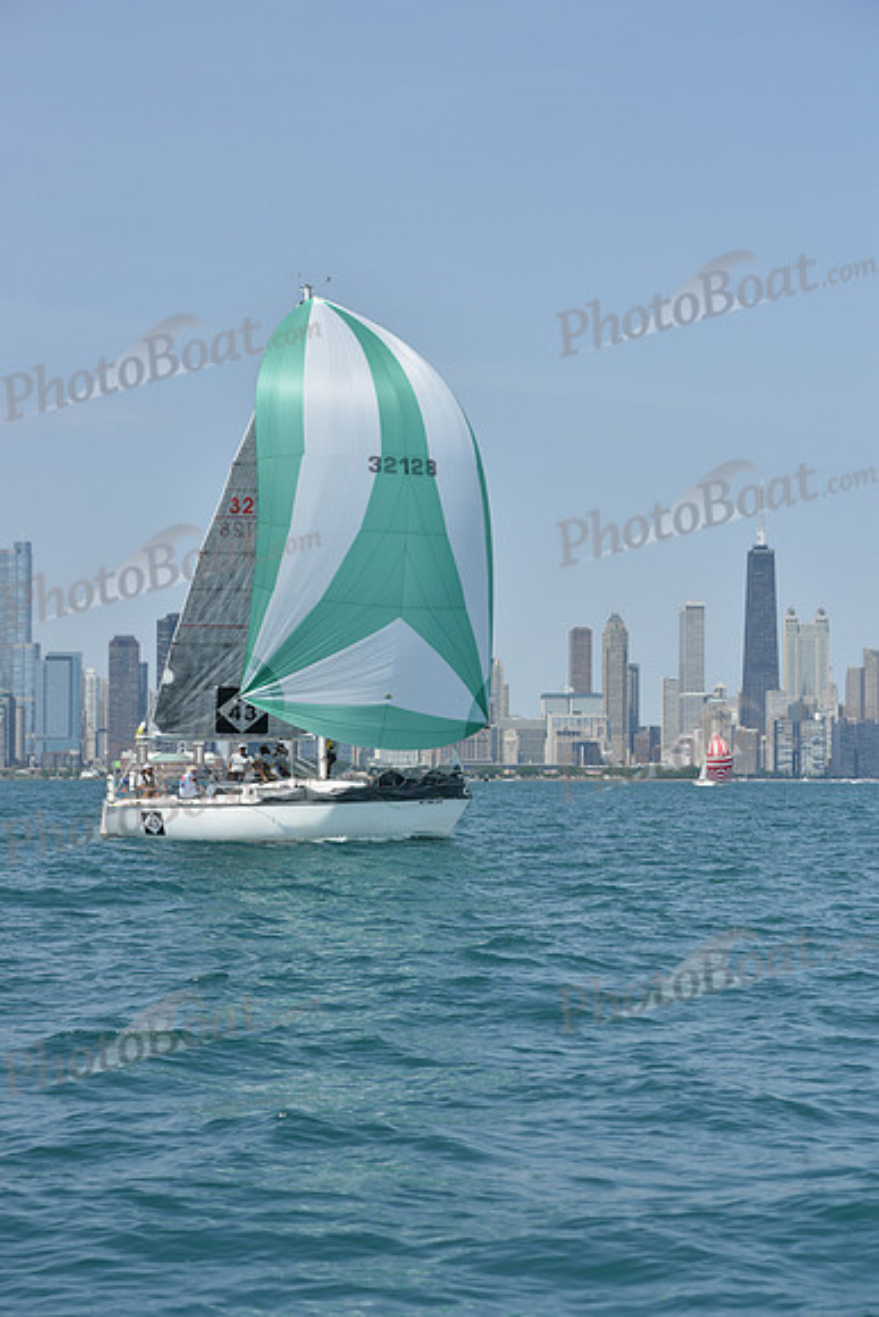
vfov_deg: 22.1
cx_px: 440
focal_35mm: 92
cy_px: 658
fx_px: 3367
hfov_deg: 14.9
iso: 250
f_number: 7.1
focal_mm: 92
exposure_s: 1/1600
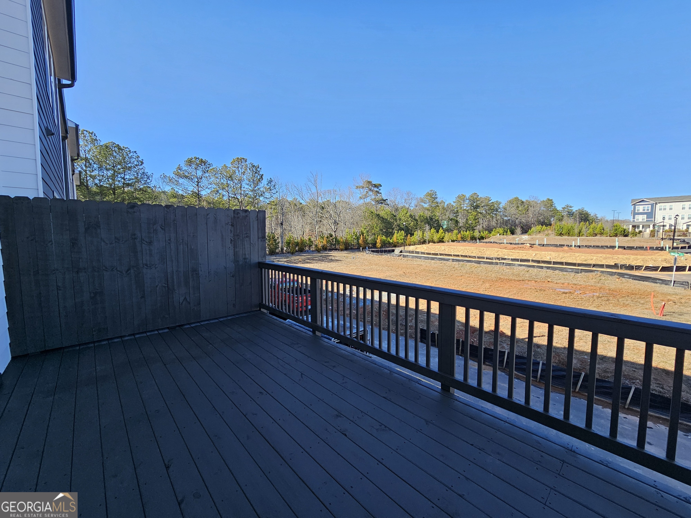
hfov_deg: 106.2
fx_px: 260
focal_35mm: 13
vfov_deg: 89.9
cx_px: 346
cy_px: 259
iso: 50
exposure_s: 1/675
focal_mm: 2.2
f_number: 2.2
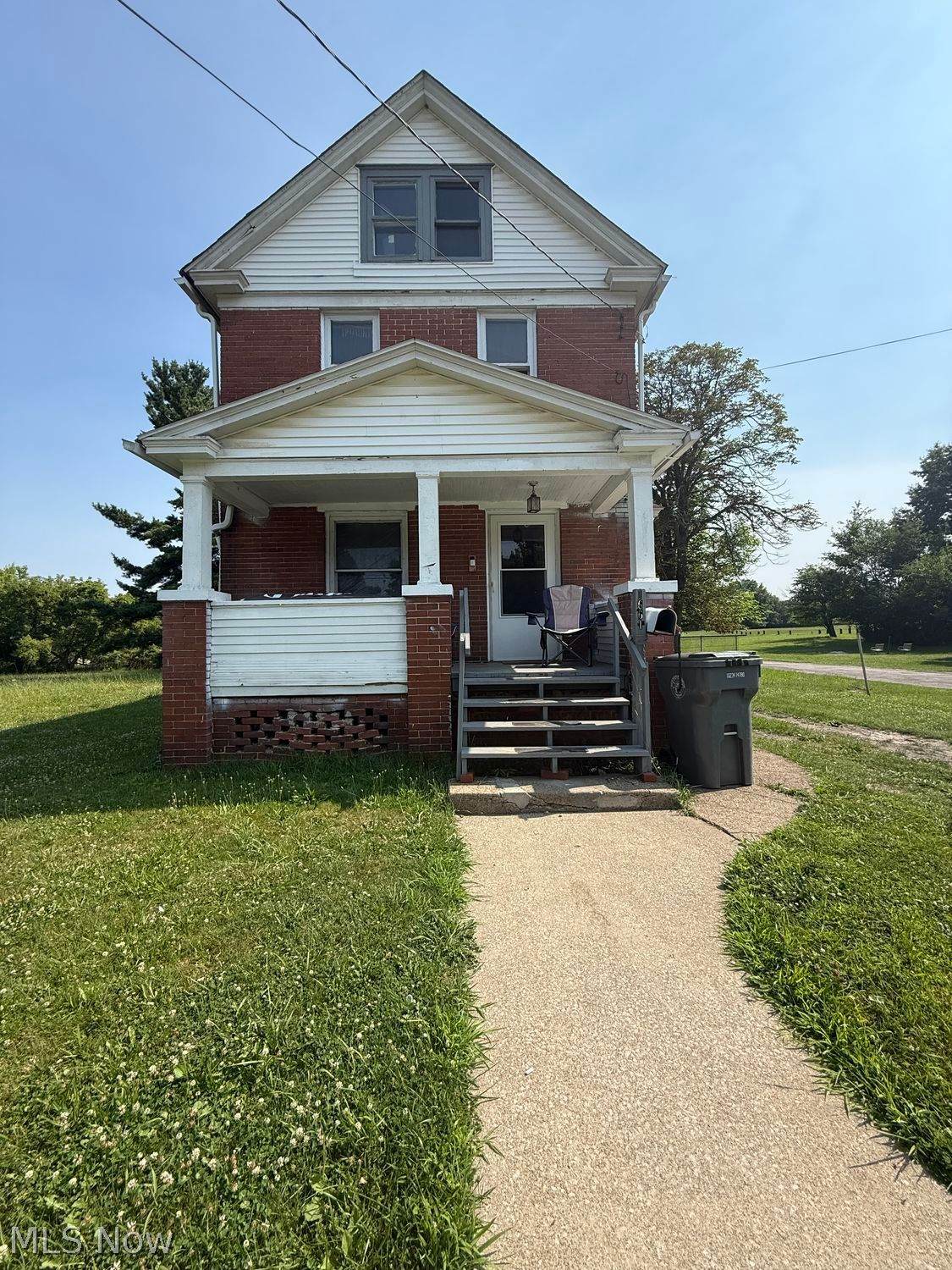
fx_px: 513
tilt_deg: +1.6
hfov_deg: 85.7
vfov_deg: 102.1
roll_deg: -0.5
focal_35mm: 14
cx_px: 476
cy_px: 635
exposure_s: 1/1431
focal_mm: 2.22
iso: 64
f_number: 2.2
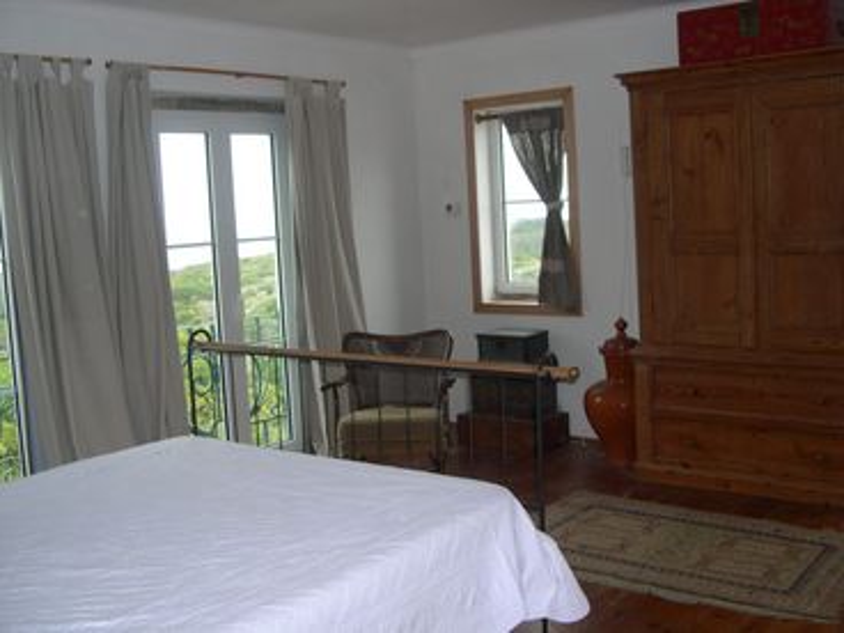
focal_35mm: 38
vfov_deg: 37.7
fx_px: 927
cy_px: 316
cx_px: 422
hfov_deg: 49.0
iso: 104
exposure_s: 1/30
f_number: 2.8
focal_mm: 8
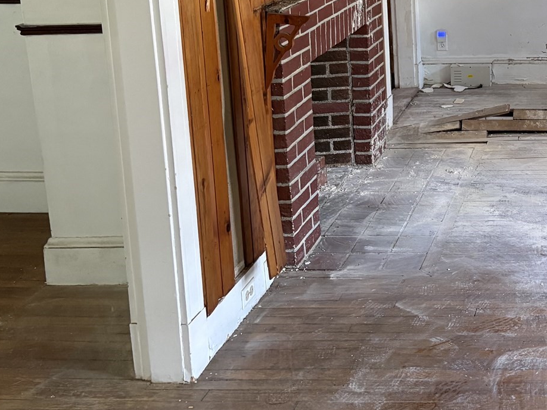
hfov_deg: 30.3
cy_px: 22
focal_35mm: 58
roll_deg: +1.4
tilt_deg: -10.2
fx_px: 917
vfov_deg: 24.3
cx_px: 575
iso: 250
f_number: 1.6
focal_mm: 5.96
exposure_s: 1/60
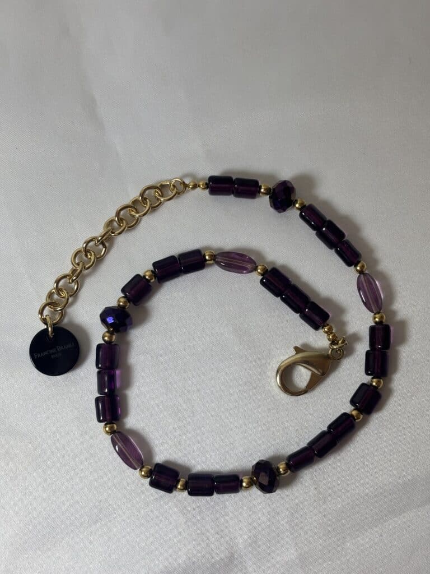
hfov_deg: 28.0
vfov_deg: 36.8
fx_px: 861
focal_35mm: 52
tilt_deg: -81.0
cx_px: 215
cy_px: 287
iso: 32
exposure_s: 1/205
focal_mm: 5.96
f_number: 1.6
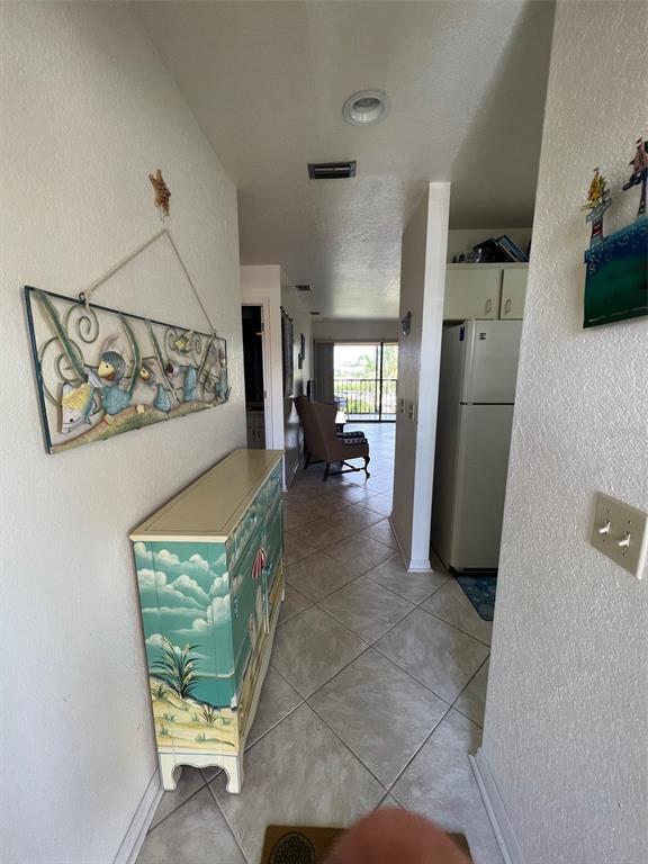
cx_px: 324
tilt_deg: -10.5
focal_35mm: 13
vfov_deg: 106.2
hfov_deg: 89.9
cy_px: 432
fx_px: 324
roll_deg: -1.1
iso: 64
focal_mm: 1.57
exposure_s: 1/99
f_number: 1.8
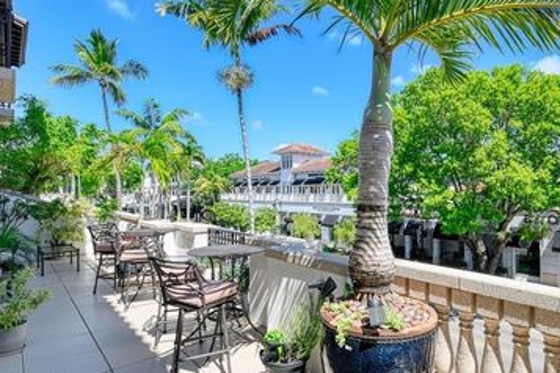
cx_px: 351
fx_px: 327
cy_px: 181
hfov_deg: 79.7
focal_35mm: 21
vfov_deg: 59.5
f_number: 7.1
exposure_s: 1/320
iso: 100
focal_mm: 10
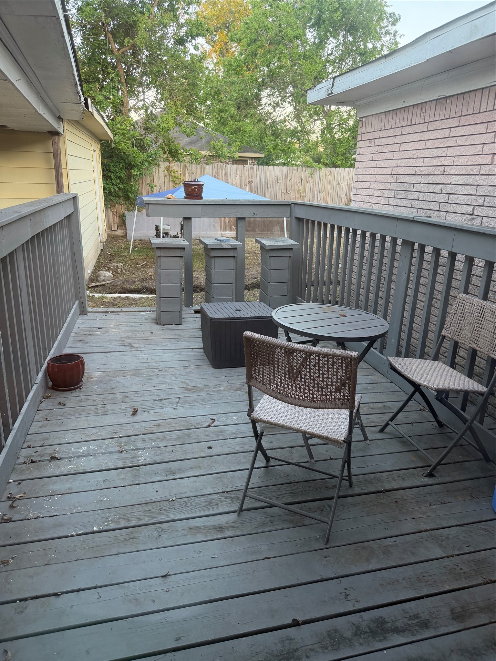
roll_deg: -2.7
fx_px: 459
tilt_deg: -16.4
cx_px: 248
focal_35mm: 24
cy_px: 330
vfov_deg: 71.6
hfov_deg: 56.8
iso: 160
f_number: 1.78
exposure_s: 1/60
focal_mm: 6.76
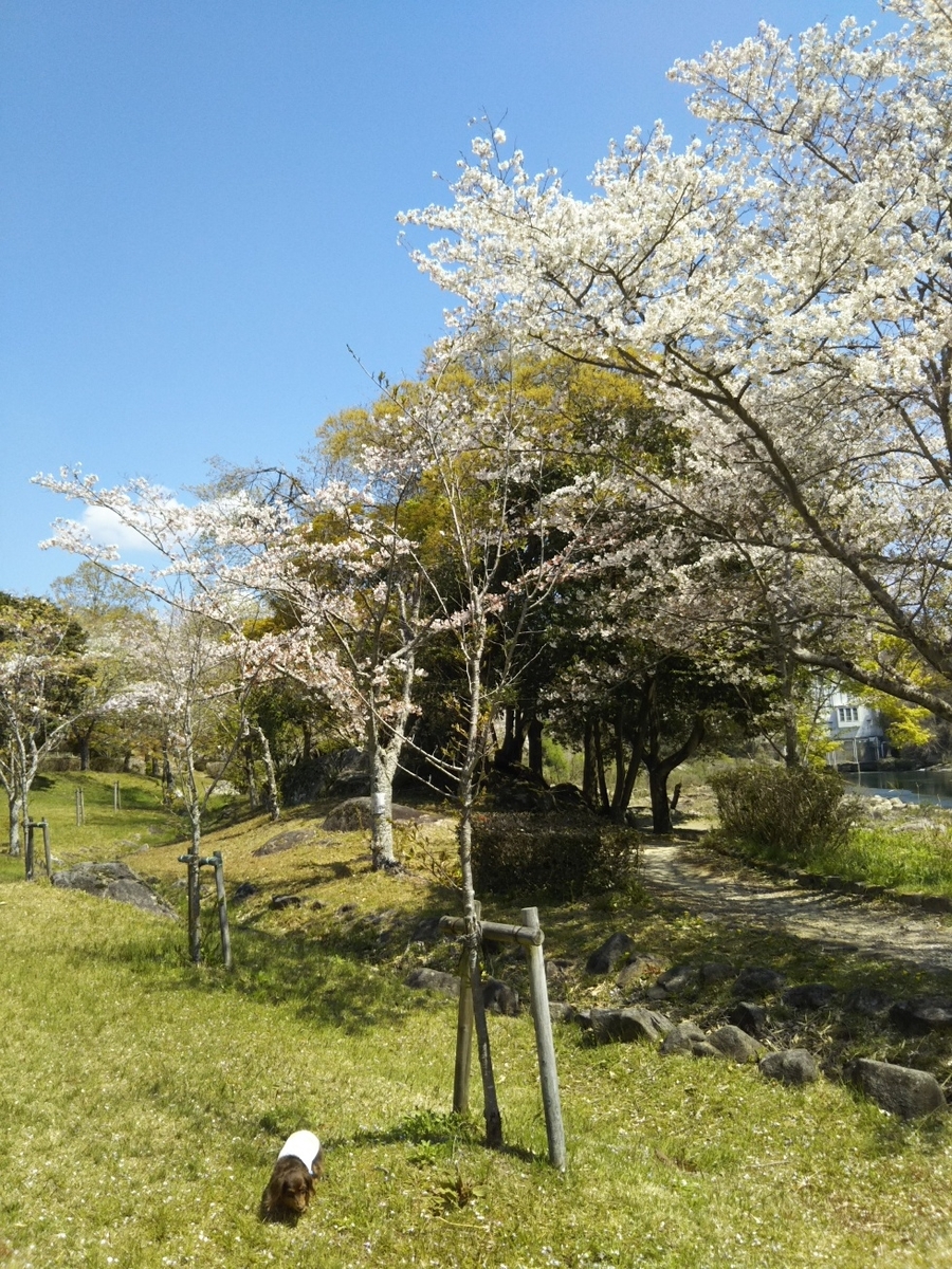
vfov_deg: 60.0
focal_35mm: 30
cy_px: 634
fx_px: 1100
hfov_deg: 46.8
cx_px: 476
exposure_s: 1/781
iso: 25
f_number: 2.2
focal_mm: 4
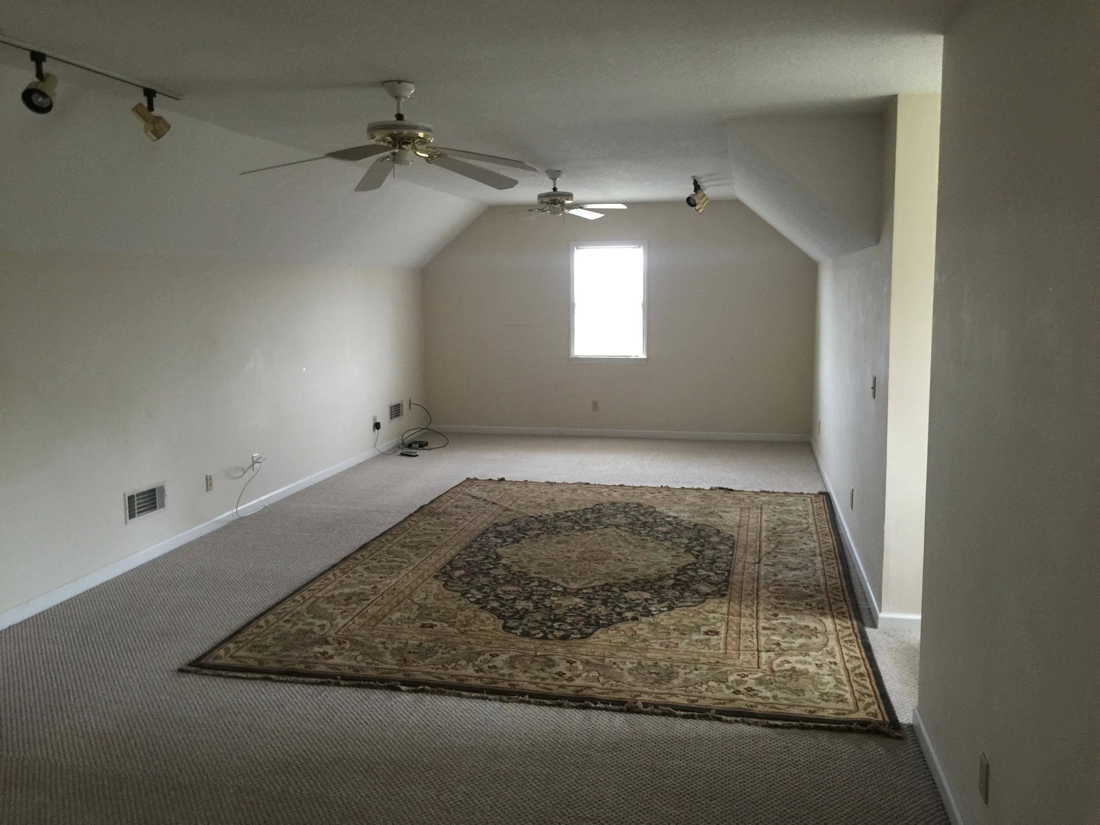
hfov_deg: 61.7
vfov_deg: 48.2
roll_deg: +0.4
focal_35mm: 29
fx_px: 922
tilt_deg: -7.1
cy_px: 412
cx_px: 550
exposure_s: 1/4
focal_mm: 4.15
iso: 80
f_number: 2.2
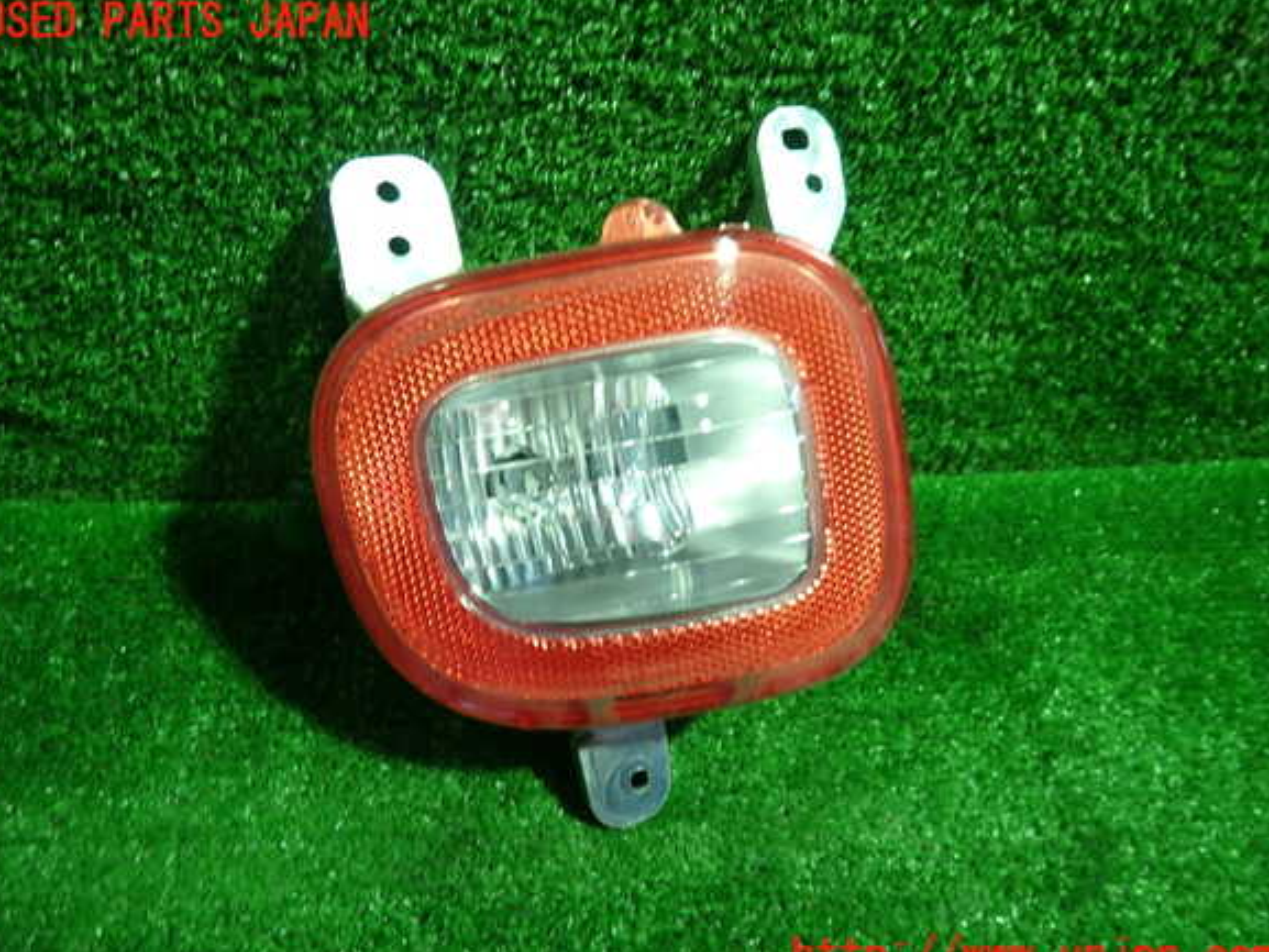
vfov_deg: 53.1
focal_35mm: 26
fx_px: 953
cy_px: 490
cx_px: 629
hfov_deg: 67.3
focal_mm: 4.5
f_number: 2
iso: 200
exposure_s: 1/30
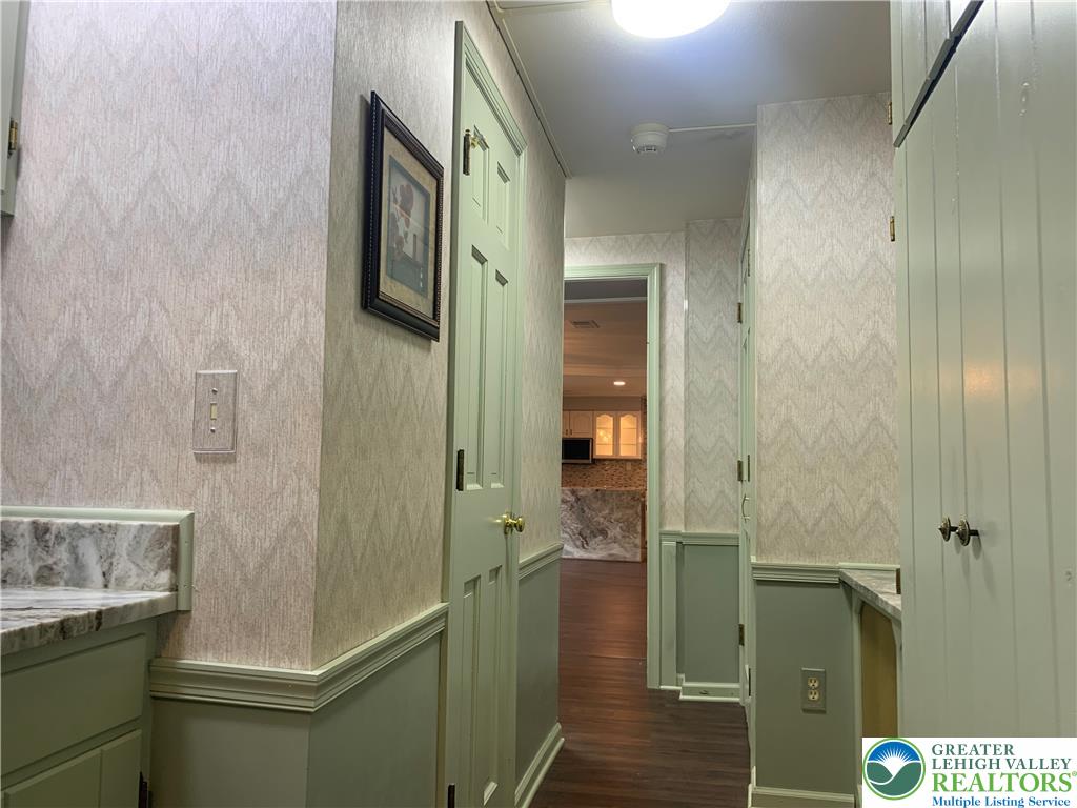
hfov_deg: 67.3
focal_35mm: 26
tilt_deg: +1.0
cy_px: 404
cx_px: 538
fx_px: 809
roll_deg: -1.2
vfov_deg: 53.1
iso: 50
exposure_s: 1/60
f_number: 1.8
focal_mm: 4.25
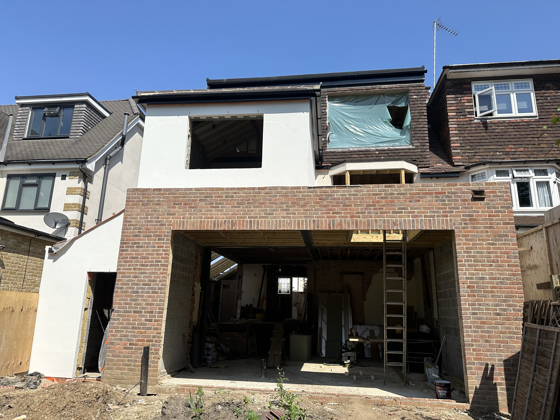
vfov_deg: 56.8
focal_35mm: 24
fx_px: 388
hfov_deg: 71.6
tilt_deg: +13.4
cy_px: 210
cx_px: 280
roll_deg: -1.8
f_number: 1.78
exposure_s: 1/4545
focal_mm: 6.86
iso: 80
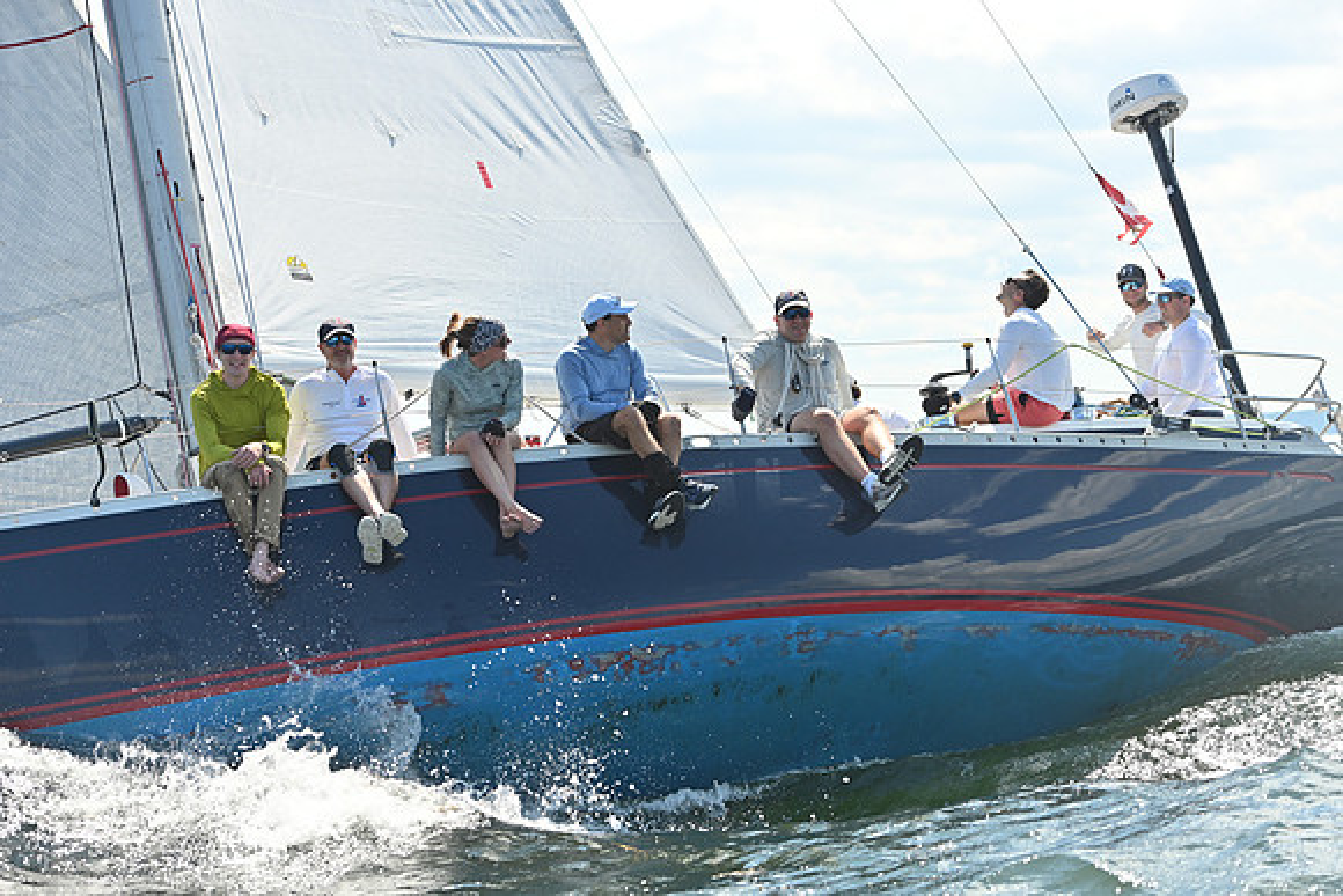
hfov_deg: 23.6
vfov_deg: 15.9
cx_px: 672
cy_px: 448
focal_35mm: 86
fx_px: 3209
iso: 250
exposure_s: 1/1250
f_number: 5.6
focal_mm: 86
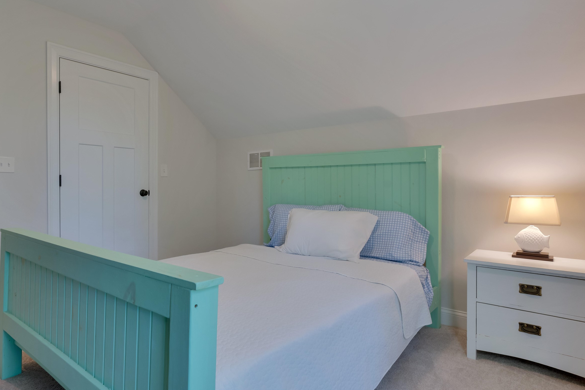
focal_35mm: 21
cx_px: 258
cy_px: 189
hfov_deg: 80.9
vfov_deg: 59.5
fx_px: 341
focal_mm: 16
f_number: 8
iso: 800
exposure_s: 1/200
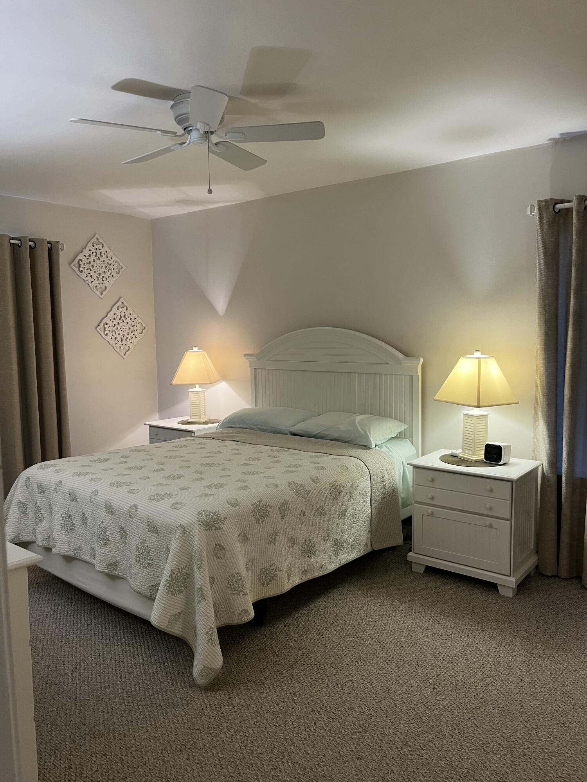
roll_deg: +0.2
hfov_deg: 53.1
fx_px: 588
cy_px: 391
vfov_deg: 67.3
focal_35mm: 26
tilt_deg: -6.9
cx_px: 294
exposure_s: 1/60
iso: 160
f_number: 1.6
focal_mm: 5.1
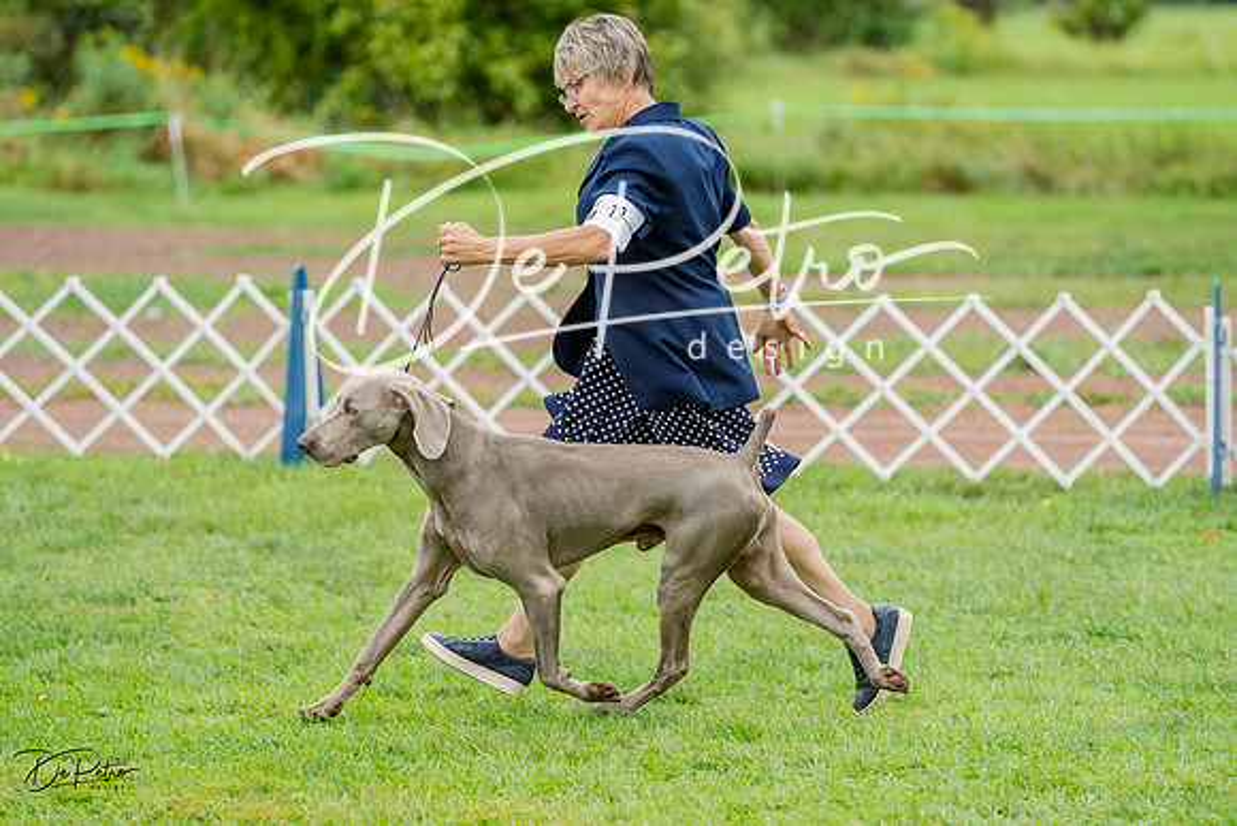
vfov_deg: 7.7
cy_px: 413
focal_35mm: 179
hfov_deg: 11.5
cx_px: 618
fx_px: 6152
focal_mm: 179
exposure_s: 1/1250
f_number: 4
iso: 1000
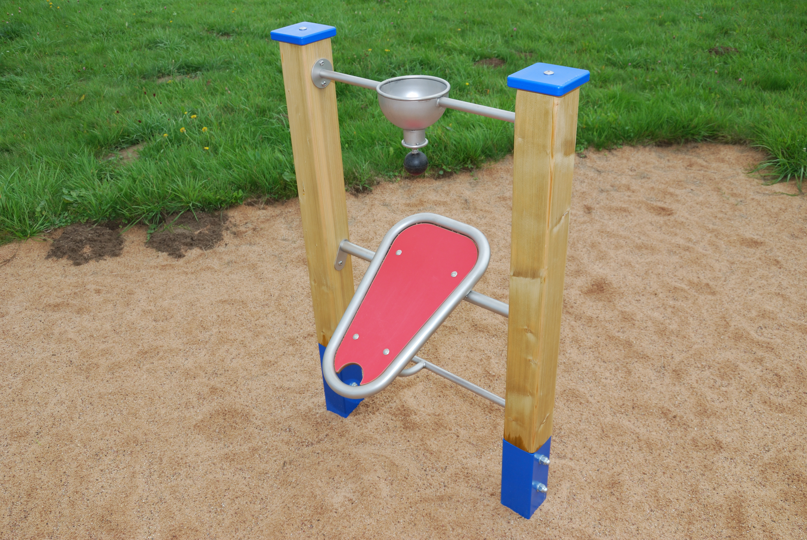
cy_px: 270
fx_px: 741
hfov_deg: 57.2
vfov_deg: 40.1
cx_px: 404
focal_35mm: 33
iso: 100
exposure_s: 1/200
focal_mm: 22
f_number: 8
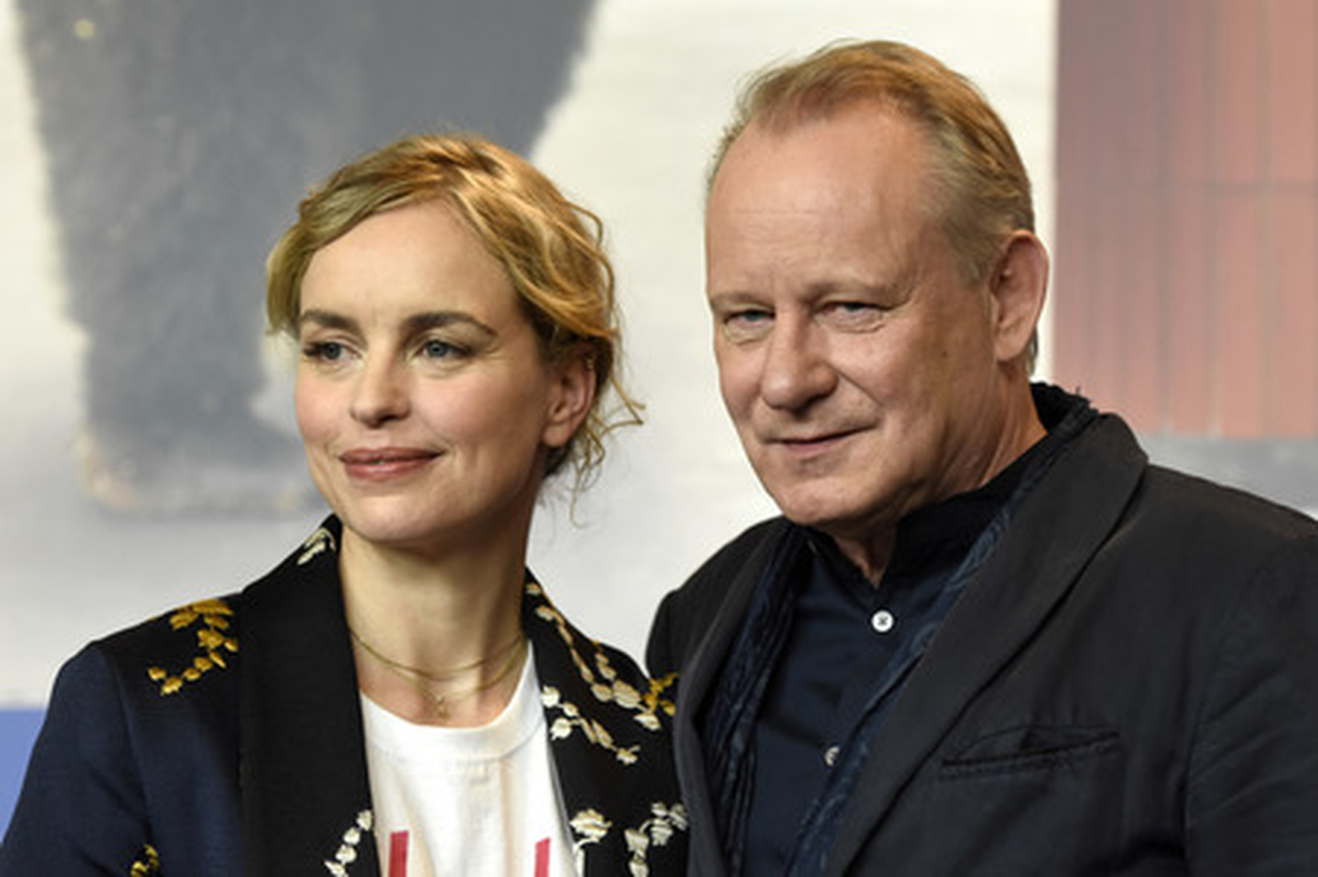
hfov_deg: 13.7
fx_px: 5487
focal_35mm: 150
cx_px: 659
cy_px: 438
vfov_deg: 9.1
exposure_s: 1/400
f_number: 3.5
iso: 1250
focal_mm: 100
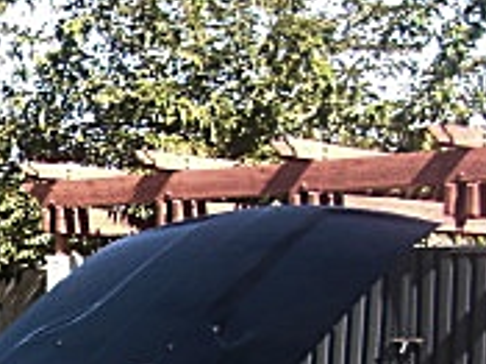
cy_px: 614
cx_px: -317
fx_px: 1852
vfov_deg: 10.6
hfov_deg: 13.7
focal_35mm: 132
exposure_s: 1/160
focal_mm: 6.3
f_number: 2.8
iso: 50
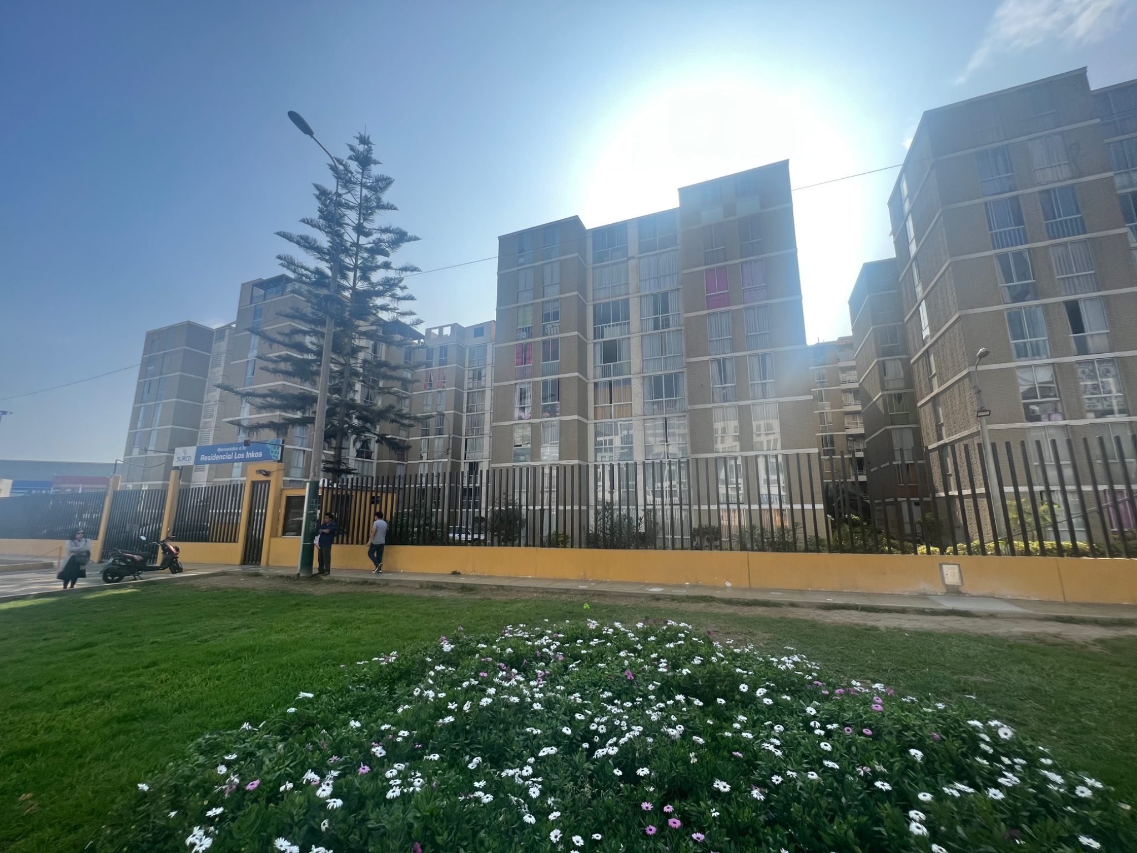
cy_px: 426
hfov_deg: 106.2
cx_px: 568
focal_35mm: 13
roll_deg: -1.0
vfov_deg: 89.9
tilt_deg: +11.1
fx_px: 427
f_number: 1.8
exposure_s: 1/803
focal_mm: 1.57
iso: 32
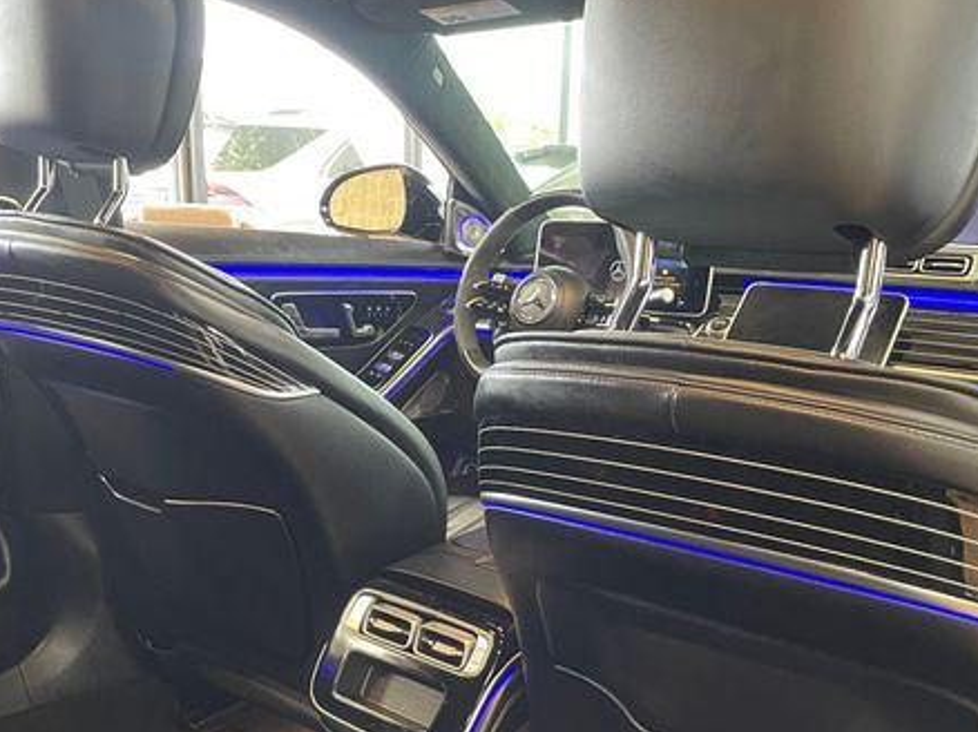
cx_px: 493
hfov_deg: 49.0
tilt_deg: -15.4
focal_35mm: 38
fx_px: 1073
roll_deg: -1.9
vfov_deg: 37.3
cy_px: 487
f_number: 1.6
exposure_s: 1/40
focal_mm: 4.2
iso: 400
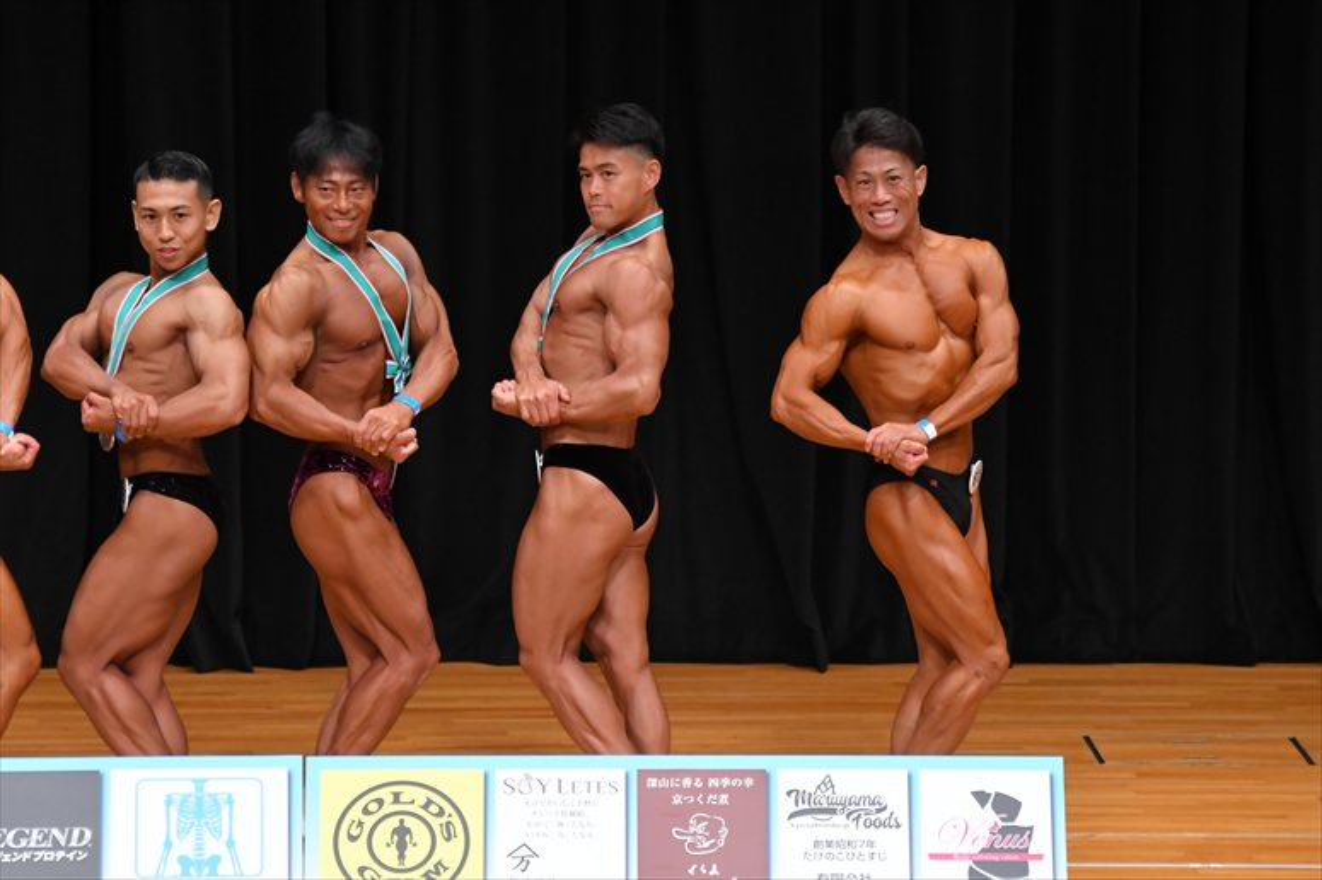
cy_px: 440
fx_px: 10461
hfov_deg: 7.2
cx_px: 661
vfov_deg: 4.8
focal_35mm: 285
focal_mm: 190
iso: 3200
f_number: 5.6
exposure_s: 1/400
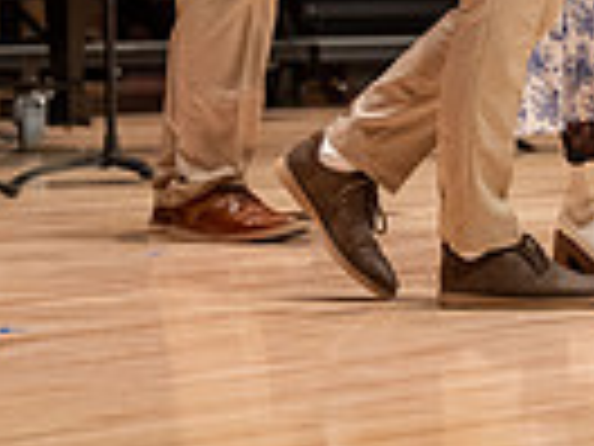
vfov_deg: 4.8
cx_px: 634
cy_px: -313
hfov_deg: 6.4
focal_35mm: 309
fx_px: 5302
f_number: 2.8
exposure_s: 1/500
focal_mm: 73
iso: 3200
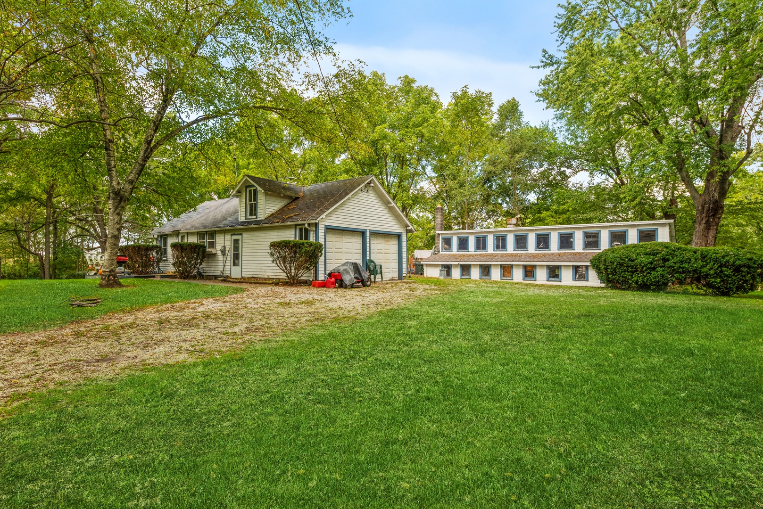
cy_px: 254
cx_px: 382
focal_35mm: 20
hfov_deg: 84.0
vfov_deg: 62.0
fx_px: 424
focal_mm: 20
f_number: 8
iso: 200
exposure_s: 1/80
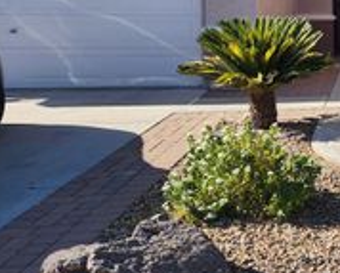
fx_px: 635
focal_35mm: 63
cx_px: 441
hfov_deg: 25.7
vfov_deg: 23.5
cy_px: 18
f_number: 1.8
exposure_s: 1/677
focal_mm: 6.4
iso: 12
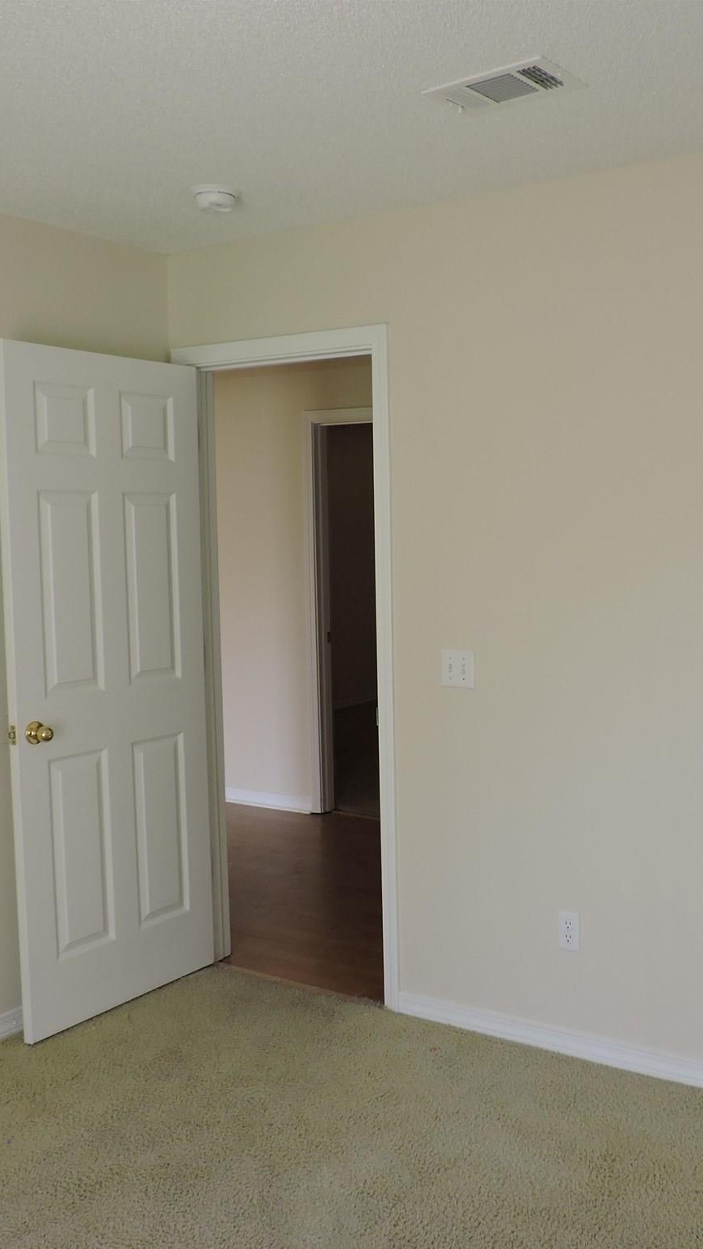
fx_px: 1159
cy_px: 625
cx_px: 467
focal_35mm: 35
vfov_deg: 56.6
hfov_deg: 33.4
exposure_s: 1/50
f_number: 3
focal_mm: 4.3
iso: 100
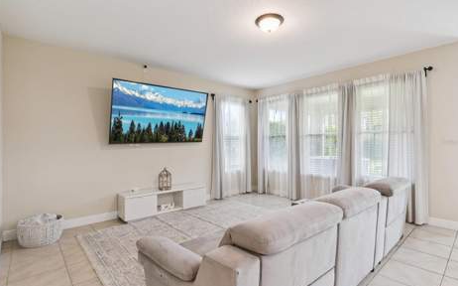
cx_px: 231
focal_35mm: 19
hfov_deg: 89.5
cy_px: 142
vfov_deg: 63.4
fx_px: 231
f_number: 10
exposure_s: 1/10
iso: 640
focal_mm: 17.5
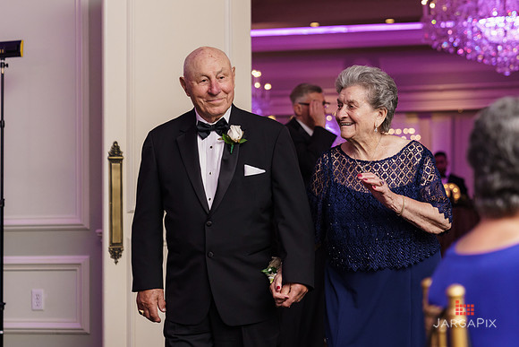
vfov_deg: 14.9
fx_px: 1326
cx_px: 260
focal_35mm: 92
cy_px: 137
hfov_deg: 22.1
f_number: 2.8
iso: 1250
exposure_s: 1/160
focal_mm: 70
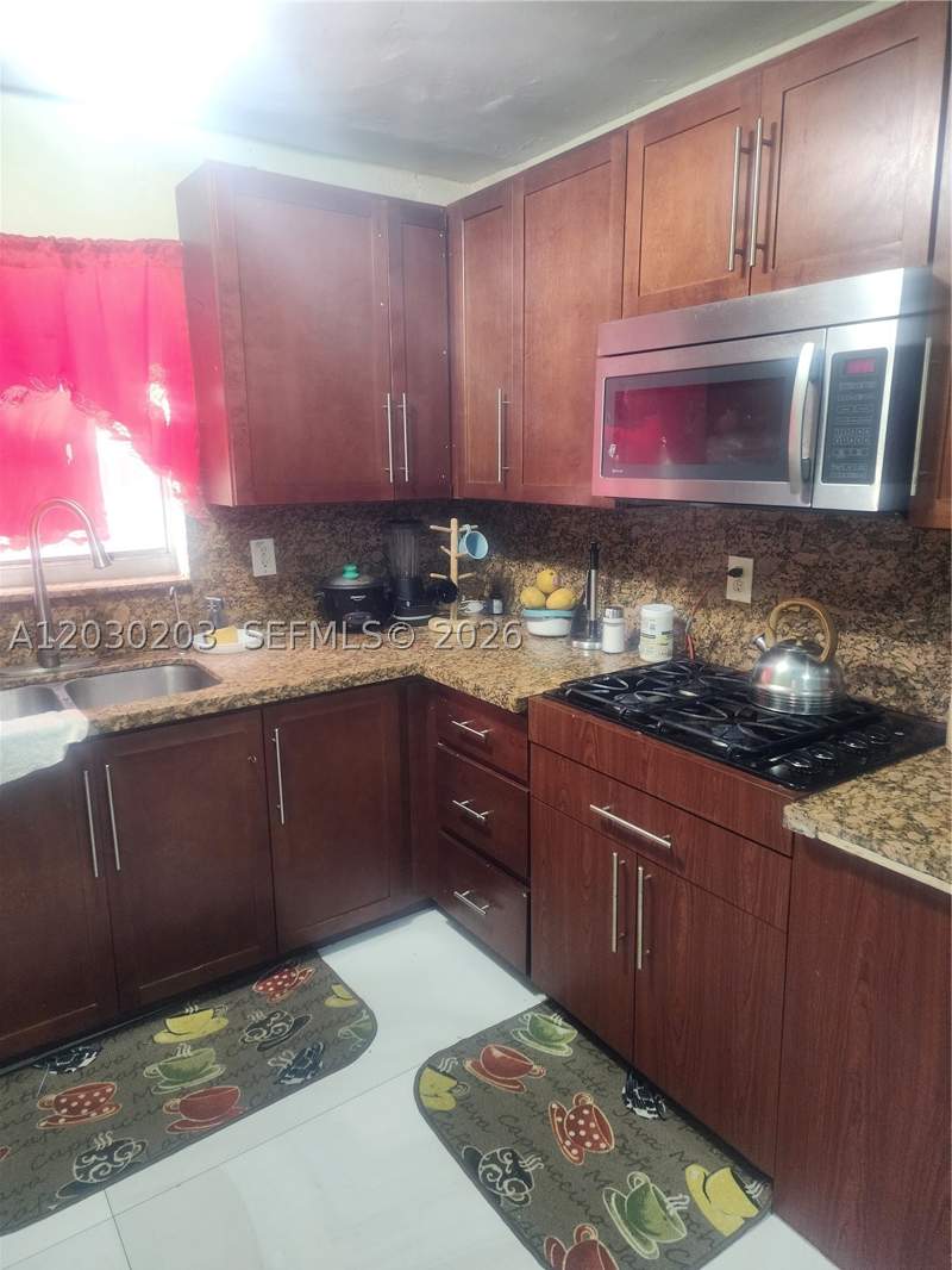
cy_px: 635
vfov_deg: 73.9
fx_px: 843
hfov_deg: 58.9
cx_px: 476
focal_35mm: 23
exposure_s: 1/120
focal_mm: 6.4
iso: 500
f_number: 1.8
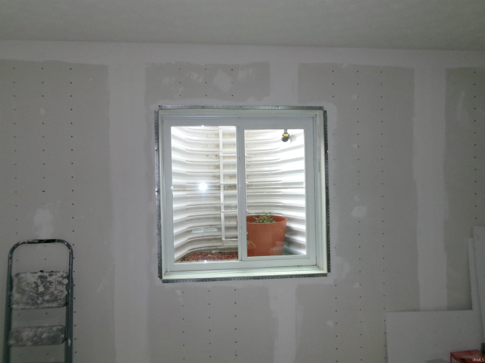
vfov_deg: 49.7
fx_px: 392
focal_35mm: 28
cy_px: 182
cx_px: 242
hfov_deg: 63.5
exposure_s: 1/34
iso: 250
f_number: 3.9
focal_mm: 5.1
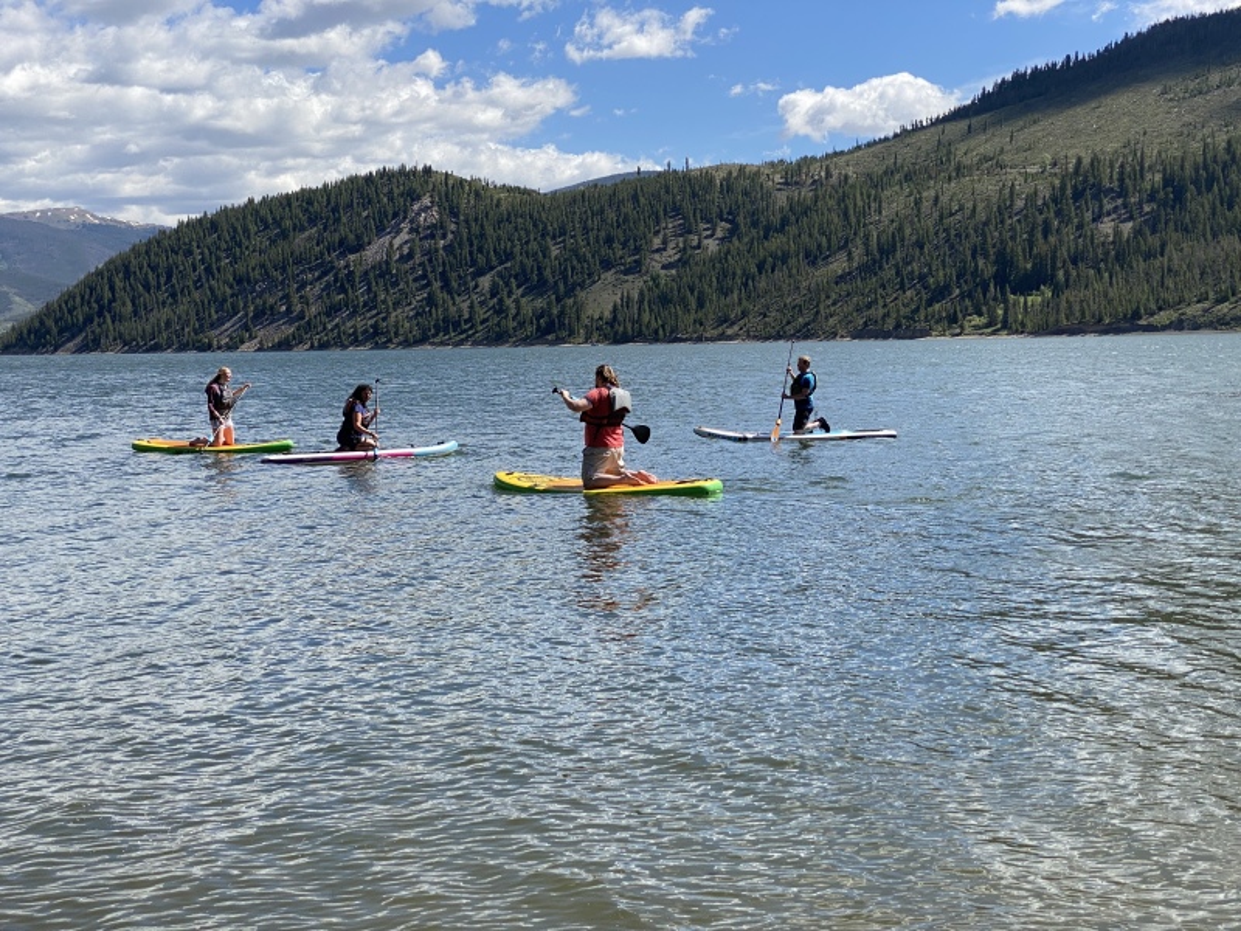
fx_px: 1864
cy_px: 466
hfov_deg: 36.8
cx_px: 620
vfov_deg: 28.0
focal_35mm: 52
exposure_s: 1/1776
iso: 20
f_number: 2
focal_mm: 6
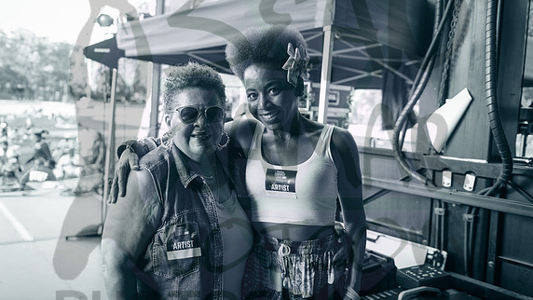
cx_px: 265
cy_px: 145
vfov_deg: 34.7
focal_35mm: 34
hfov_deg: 58.0
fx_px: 481
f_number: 3.2
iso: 500
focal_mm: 32
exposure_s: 1/160
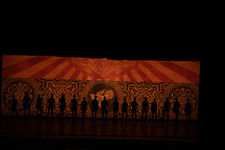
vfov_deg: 13.7
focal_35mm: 100
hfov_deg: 20.4
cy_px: 75
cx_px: 112
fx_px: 625
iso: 6400
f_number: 6.3
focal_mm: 100
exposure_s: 1/400
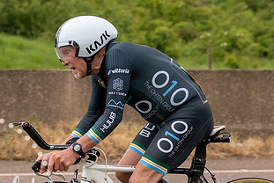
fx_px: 1524
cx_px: 65
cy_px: 59
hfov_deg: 10.3
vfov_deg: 6.9
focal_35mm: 200
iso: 400
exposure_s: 1/1000
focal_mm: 70
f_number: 3.5
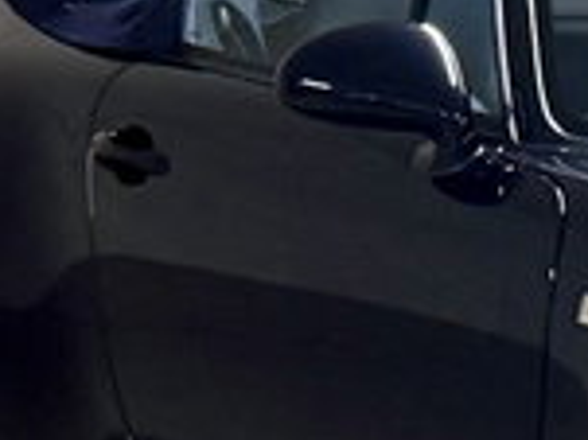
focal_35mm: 122
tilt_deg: -12.8
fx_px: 2071
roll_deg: -4.1
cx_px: 1086
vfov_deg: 12.1
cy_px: 265
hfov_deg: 14.2
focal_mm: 6.76
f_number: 1.78
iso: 320
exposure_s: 1/100
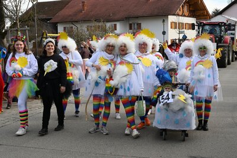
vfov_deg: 24.6
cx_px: 118
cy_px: 79
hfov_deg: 36.3
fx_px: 362
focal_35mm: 55
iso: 1000
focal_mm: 55
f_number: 20
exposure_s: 1/200
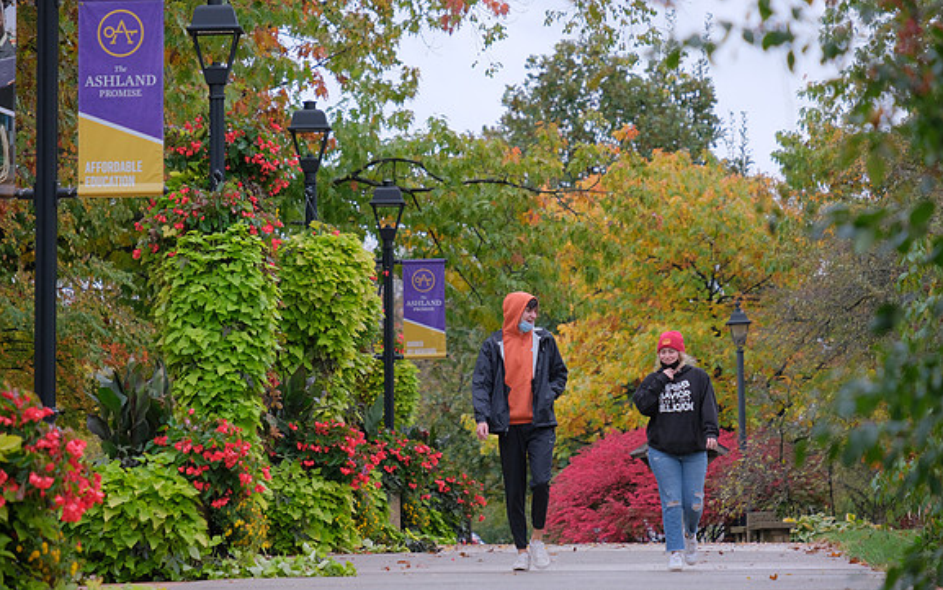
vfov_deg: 4.5
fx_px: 7507
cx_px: 472
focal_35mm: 292
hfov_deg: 7.2
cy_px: 277
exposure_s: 1/320
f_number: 5.6
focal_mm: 190.3
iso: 640
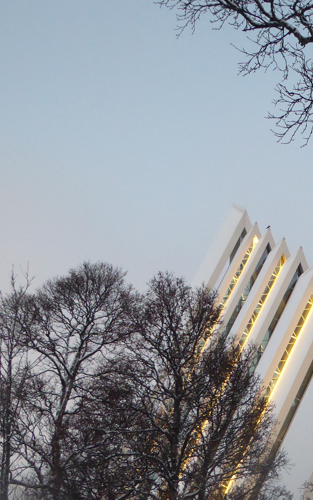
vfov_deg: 30.4
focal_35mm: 67
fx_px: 914
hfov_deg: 18.9
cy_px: 340
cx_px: 319
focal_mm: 5.8
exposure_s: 1/30
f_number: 3.6
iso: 400
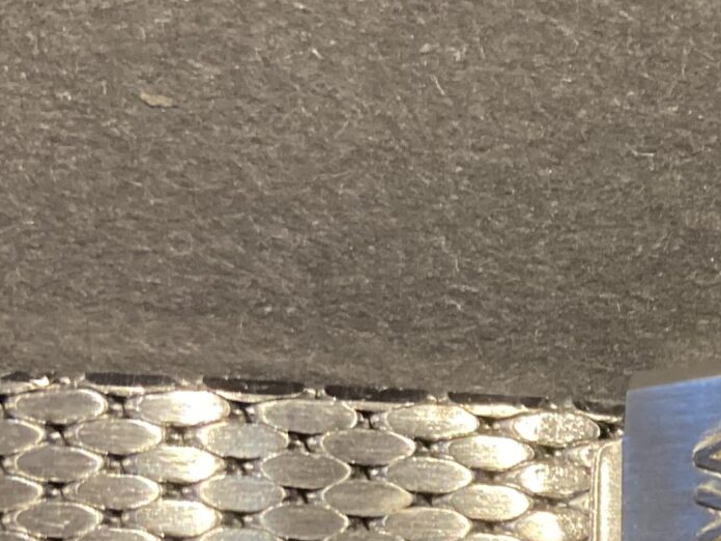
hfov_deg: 17.3
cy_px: 610
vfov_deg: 14.0
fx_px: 2145
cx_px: 1062
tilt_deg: -81.5
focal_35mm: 103
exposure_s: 1/50
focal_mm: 3.99
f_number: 1.8
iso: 160
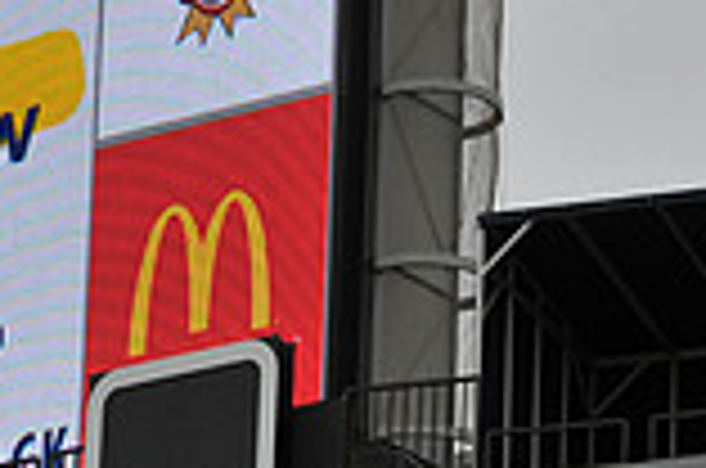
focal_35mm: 352
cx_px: -220
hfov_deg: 5.8
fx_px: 6889
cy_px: 36
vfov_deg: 3.9
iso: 400
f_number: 9
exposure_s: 1/200
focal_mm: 95
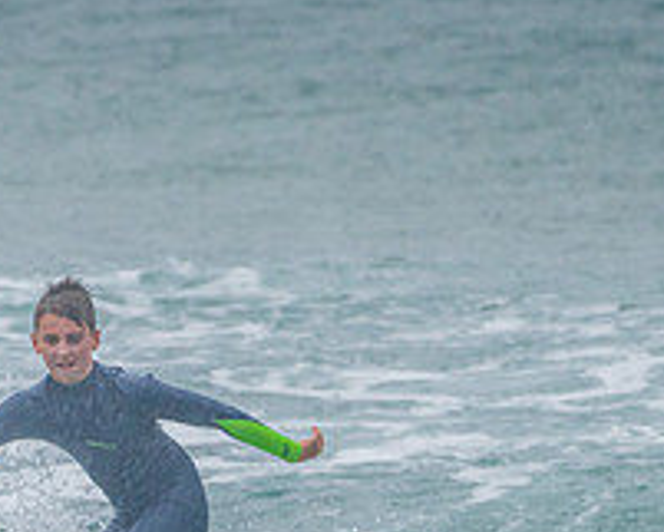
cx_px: 259
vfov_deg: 0.9
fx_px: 32736
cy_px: 596
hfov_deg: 1.2
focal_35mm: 1665
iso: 640
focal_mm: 500
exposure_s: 1/320
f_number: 5.6
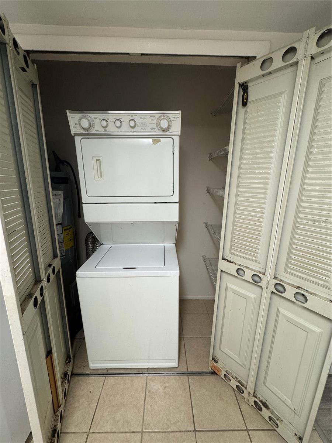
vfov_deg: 102.1
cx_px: 166
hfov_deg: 85.7
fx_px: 179
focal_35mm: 14
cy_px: 222
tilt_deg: -11.2
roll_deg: +0.7
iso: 160
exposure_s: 1/60
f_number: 2.2
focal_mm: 2.22
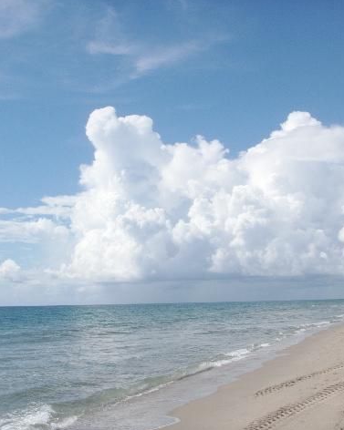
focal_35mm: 49
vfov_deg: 38.1
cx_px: 188
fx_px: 624
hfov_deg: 30.8
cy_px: 214
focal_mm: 7.7
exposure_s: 1/400
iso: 50
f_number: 7.1
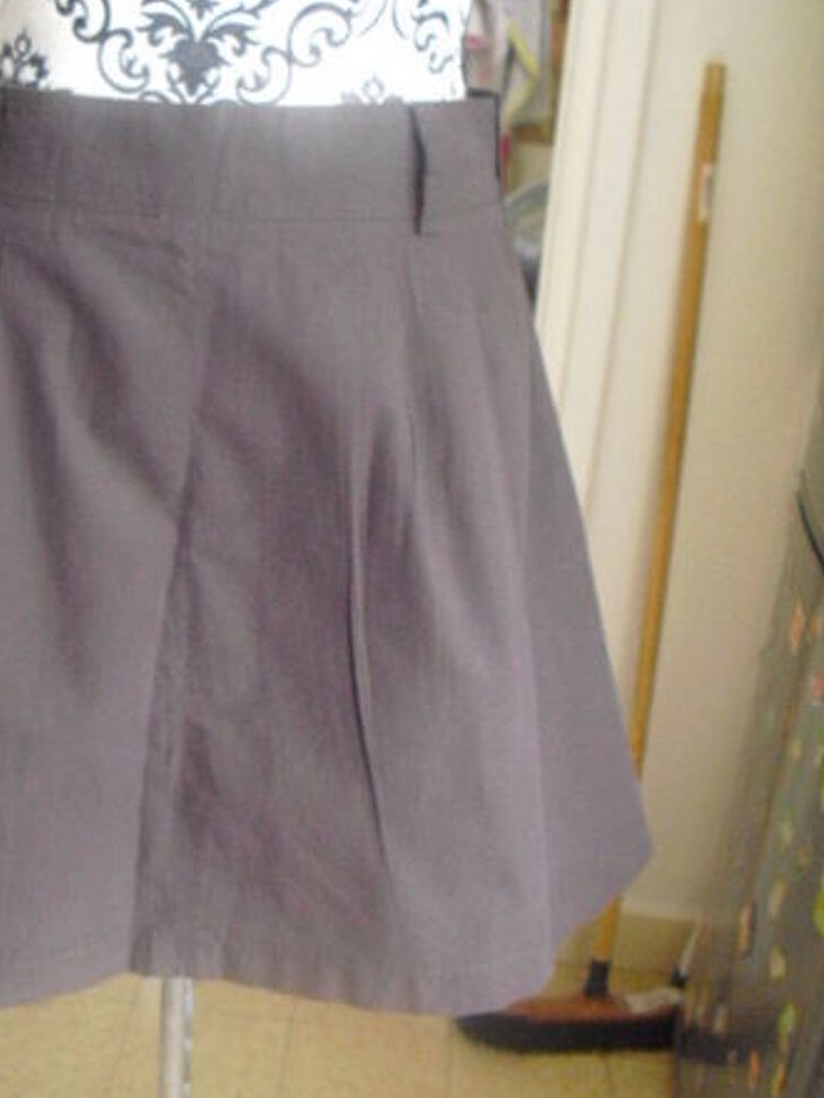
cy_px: 635
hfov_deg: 29.5
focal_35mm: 49
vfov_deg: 38.8
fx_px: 1554
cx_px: 276
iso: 800
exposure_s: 1/10
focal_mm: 6.3
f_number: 3.1
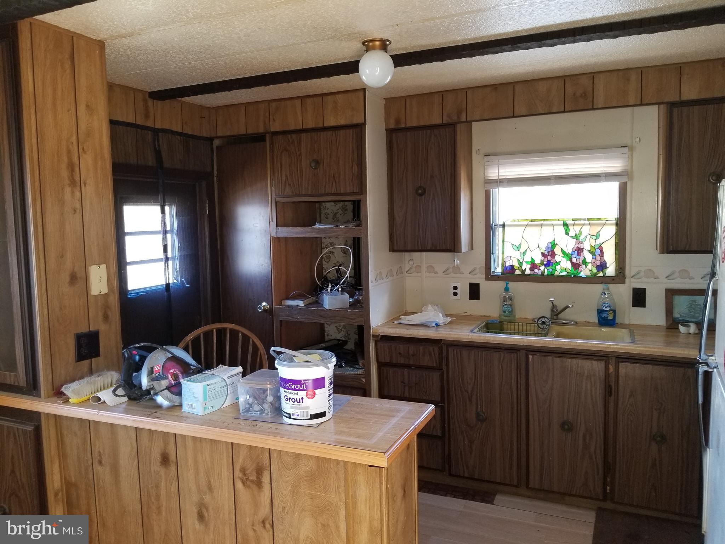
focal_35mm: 26
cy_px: 272
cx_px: 362
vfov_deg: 53.1
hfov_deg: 67.3
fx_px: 545
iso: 100
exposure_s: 1/25
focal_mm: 4.25
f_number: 1.7
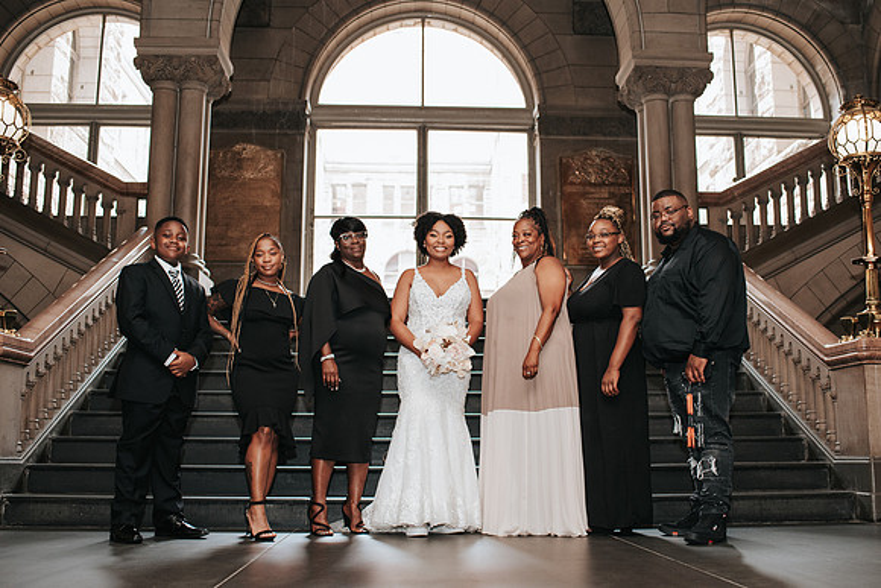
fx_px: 928
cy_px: 295
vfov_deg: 35.2
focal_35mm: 38
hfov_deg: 50.8
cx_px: 456
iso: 1000
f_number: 3.2
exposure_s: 1/125
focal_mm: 35
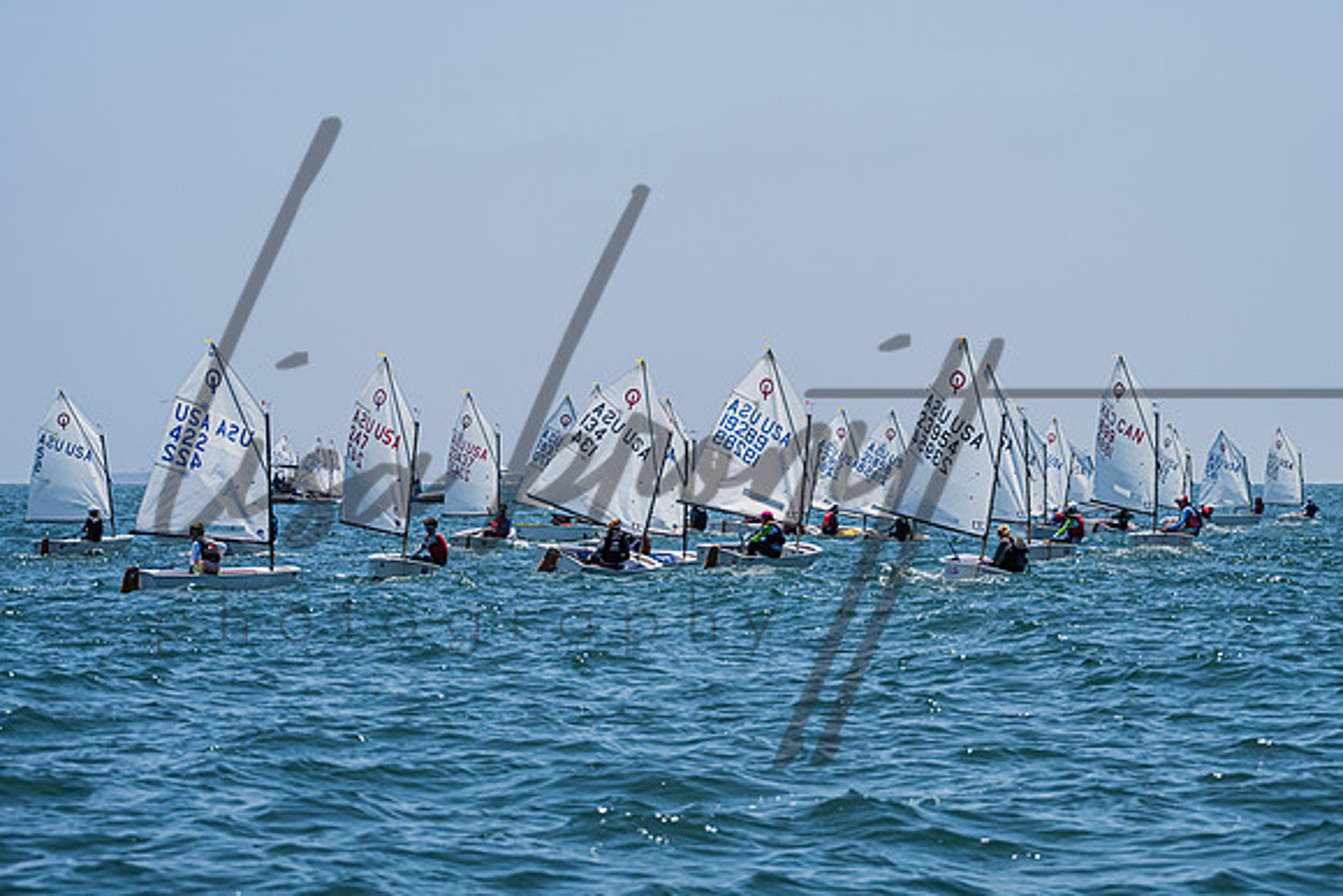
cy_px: 410
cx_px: 729
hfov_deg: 13.3
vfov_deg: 8.9
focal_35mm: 154
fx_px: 5756
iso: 250
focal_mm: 120
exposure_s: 1/1250
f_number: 6.7
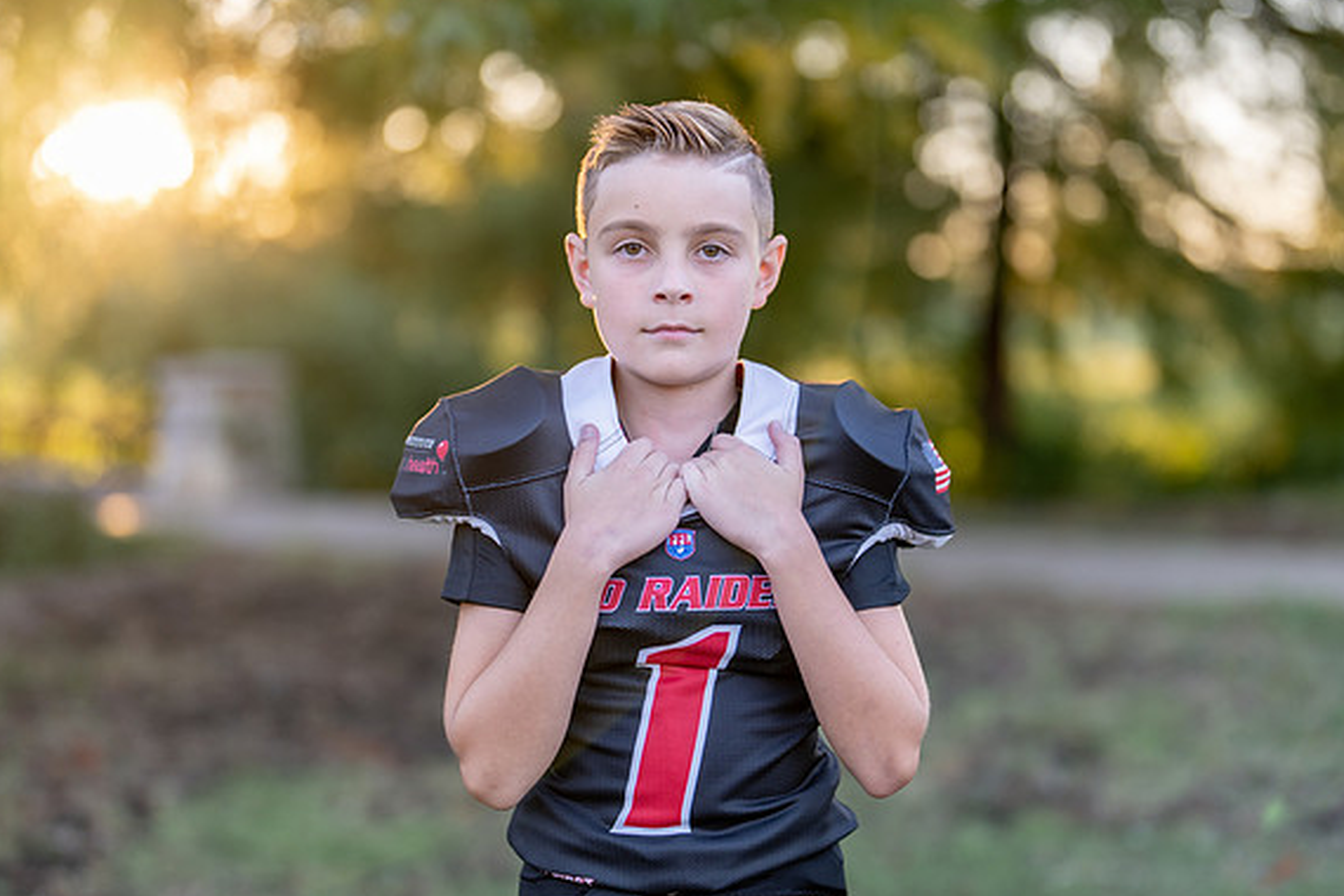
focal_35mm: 65
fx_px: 2426
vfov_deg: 20.9
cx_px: 705
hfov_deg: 31.0
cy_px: 475
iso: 100
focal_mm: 50
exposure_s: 1/400
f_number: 1.2
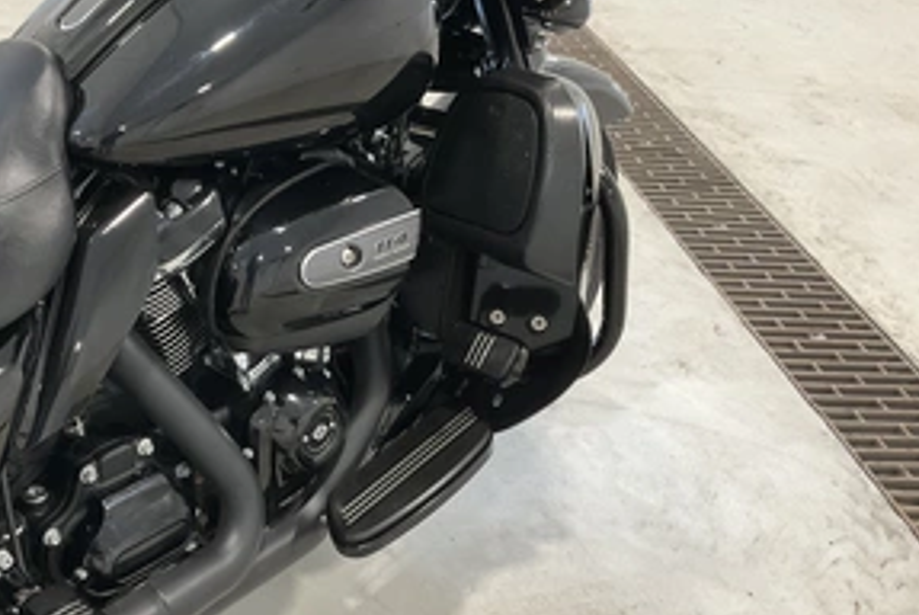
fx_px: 1073
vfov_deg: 31.9
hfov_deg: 45.6
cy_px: 340
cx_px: 304
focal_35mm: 42
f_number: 1.8
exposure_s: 1/60
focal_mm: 3
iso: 80
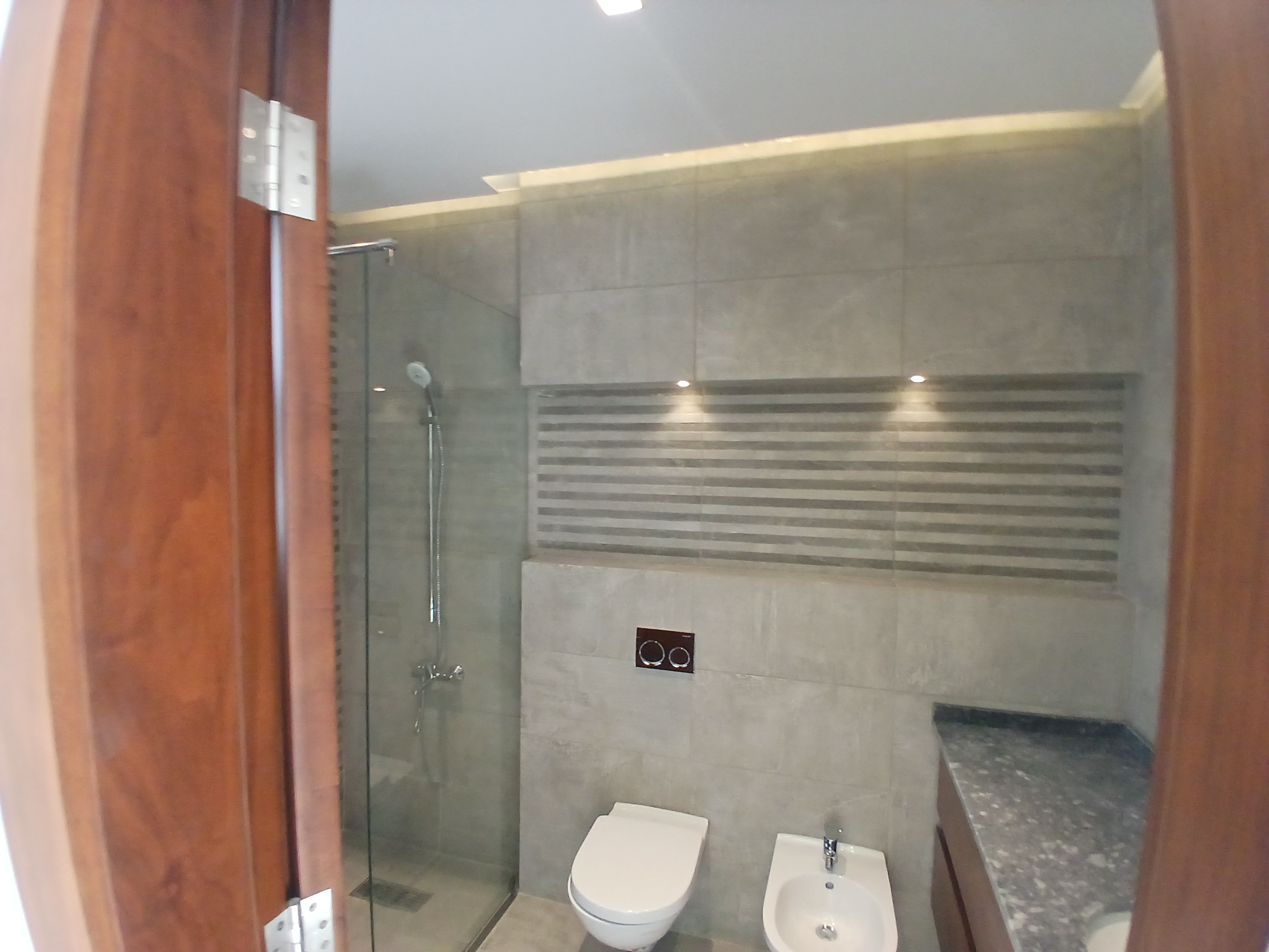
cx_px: 634
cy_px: 476
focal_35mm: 17
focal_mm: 1.4
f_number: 2.2
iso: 160
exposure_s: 1/33.3
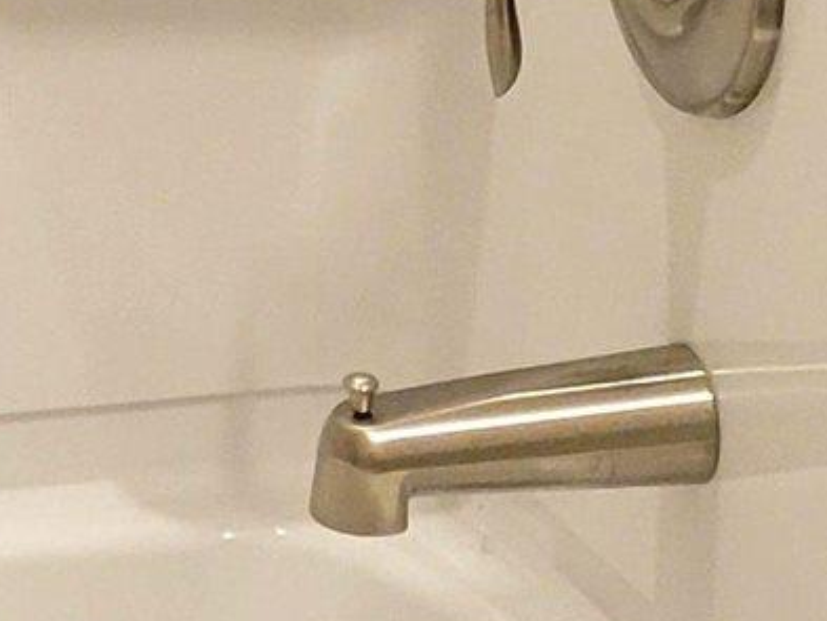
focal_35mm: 203
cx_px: -673
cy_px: -672
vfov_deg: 7.0
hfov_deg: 9.3
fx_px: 4851
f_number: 1.8
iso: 200
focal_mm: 5.4
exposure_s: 1/120
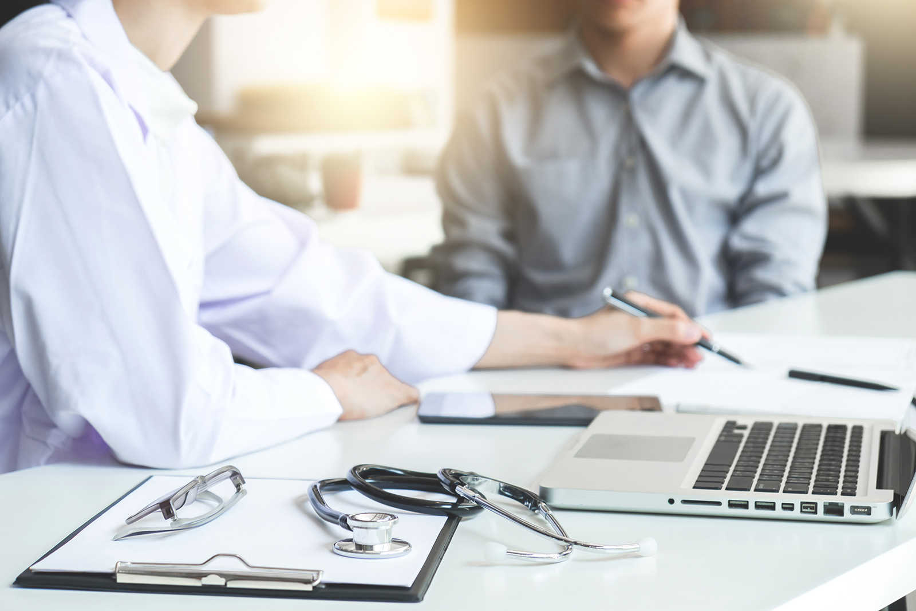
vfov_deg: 16.5
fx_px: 2112
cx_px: 458
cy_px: 306
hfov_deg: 24.5
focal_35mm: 83
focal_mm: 55
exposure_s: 1/125
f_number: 4
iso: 320
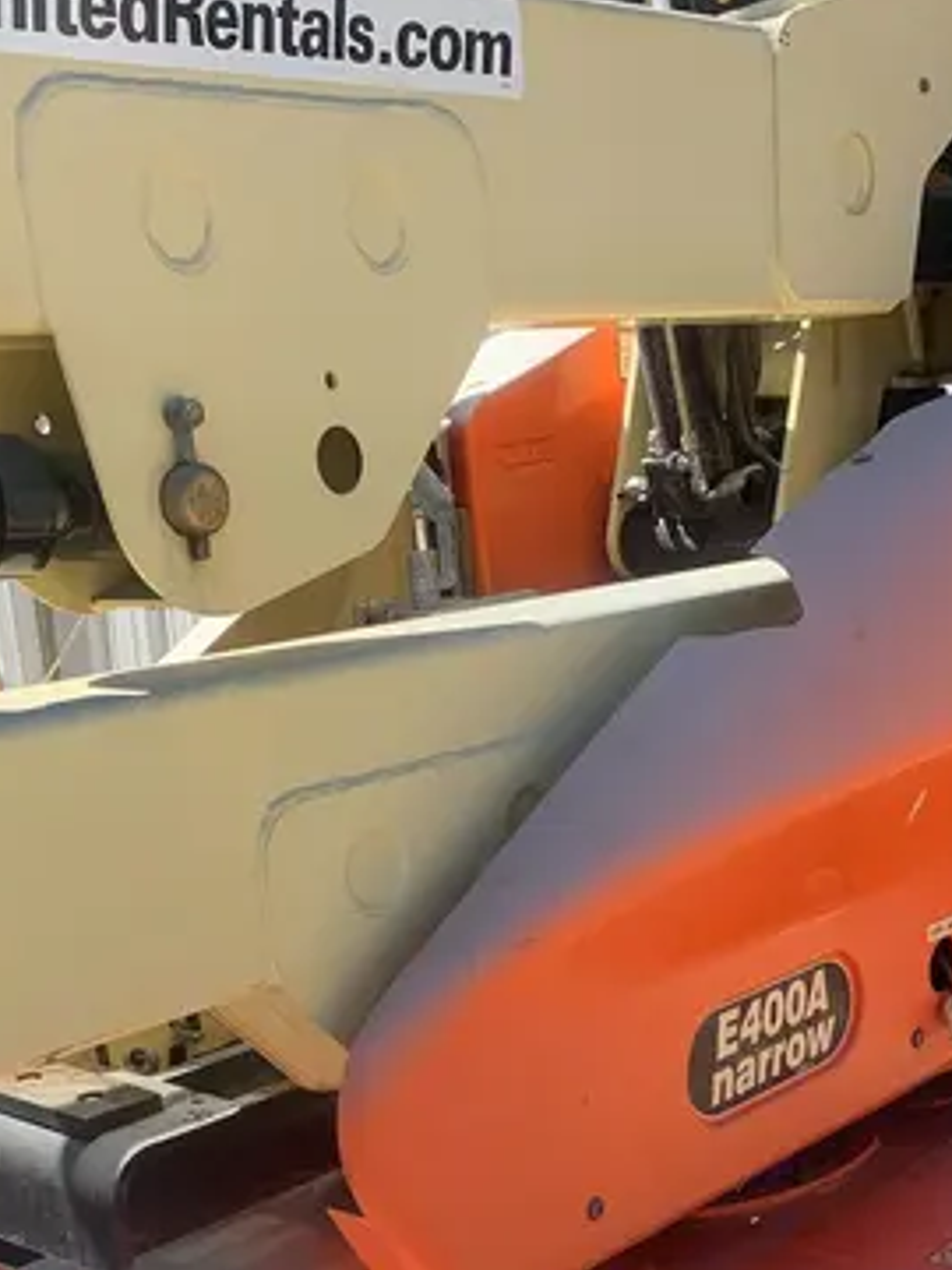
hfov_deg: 27.4
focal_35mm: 53
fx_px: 1943
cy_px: 1268
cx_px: 592
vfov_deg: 33.2
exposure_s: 1/808
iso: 25
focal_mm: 4.25
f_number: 1.8
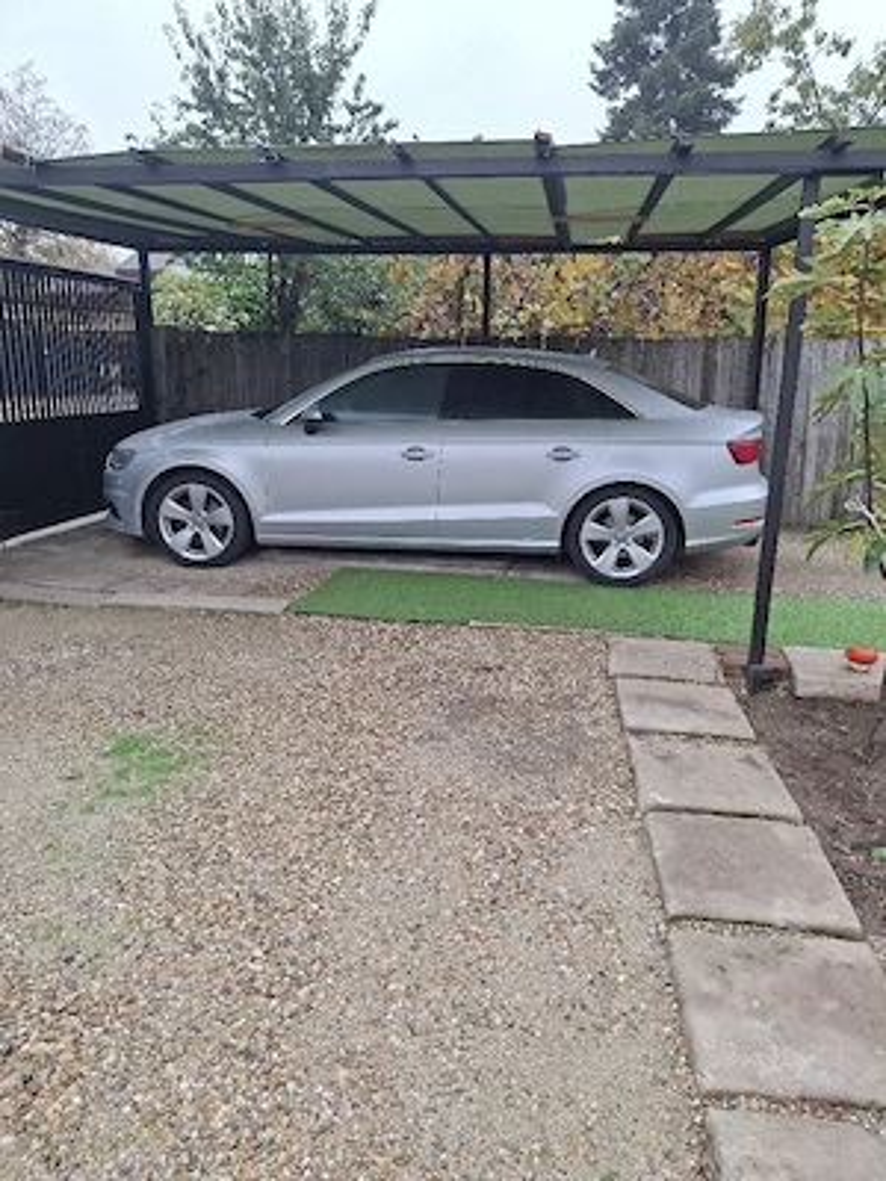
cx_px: 443
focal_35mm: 25
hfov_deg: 54.9
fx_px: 853
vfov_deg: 69.4
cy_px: 590
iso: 32
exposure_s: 1/200
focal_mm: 4.69
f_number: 1.8
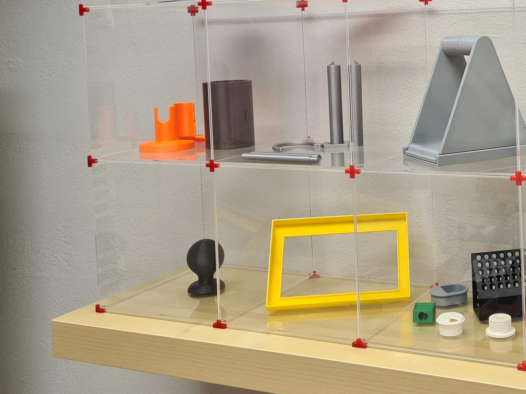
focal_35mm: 52
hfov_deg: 34.9
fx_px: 790
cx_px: 466
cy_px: 60
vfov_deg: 27.3
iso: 80
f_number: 1.8
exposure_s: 1/50
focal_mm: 5.4
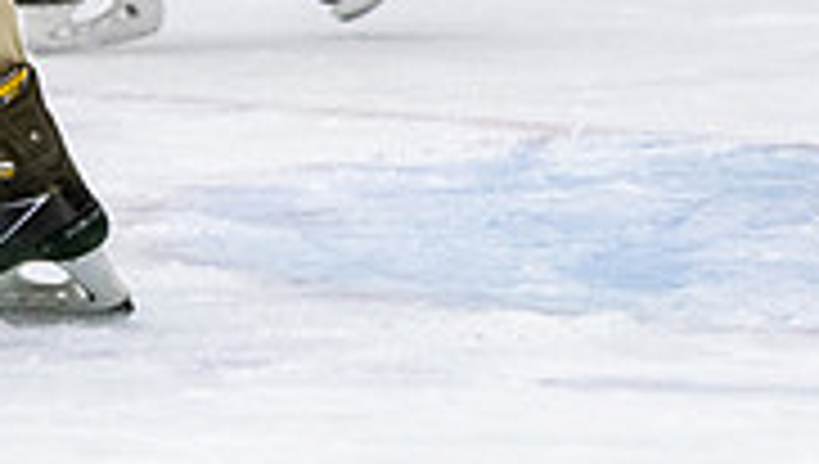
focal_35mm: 746
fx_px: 16224
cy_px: -102
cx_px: 1153
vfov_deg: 1.6
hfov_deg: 2.9
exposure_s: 1/640
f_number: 2.8
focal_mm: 150
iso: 2800
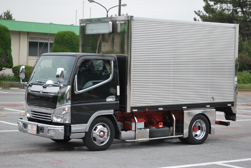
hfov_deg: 26.0
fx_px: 544
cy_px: 84
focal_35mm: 78
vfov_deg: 17.5
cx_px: 126
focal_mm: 52
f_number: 5.6
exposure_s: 1/320
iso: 200
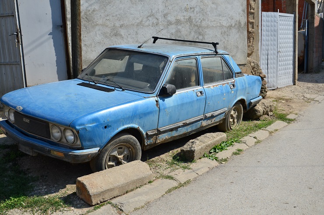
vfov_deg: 34.1
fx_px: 350
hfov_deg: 49.6
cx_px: 162
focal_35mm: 39
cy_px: 108
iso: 250
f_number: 5.6
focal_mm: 26
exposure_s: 1/1000
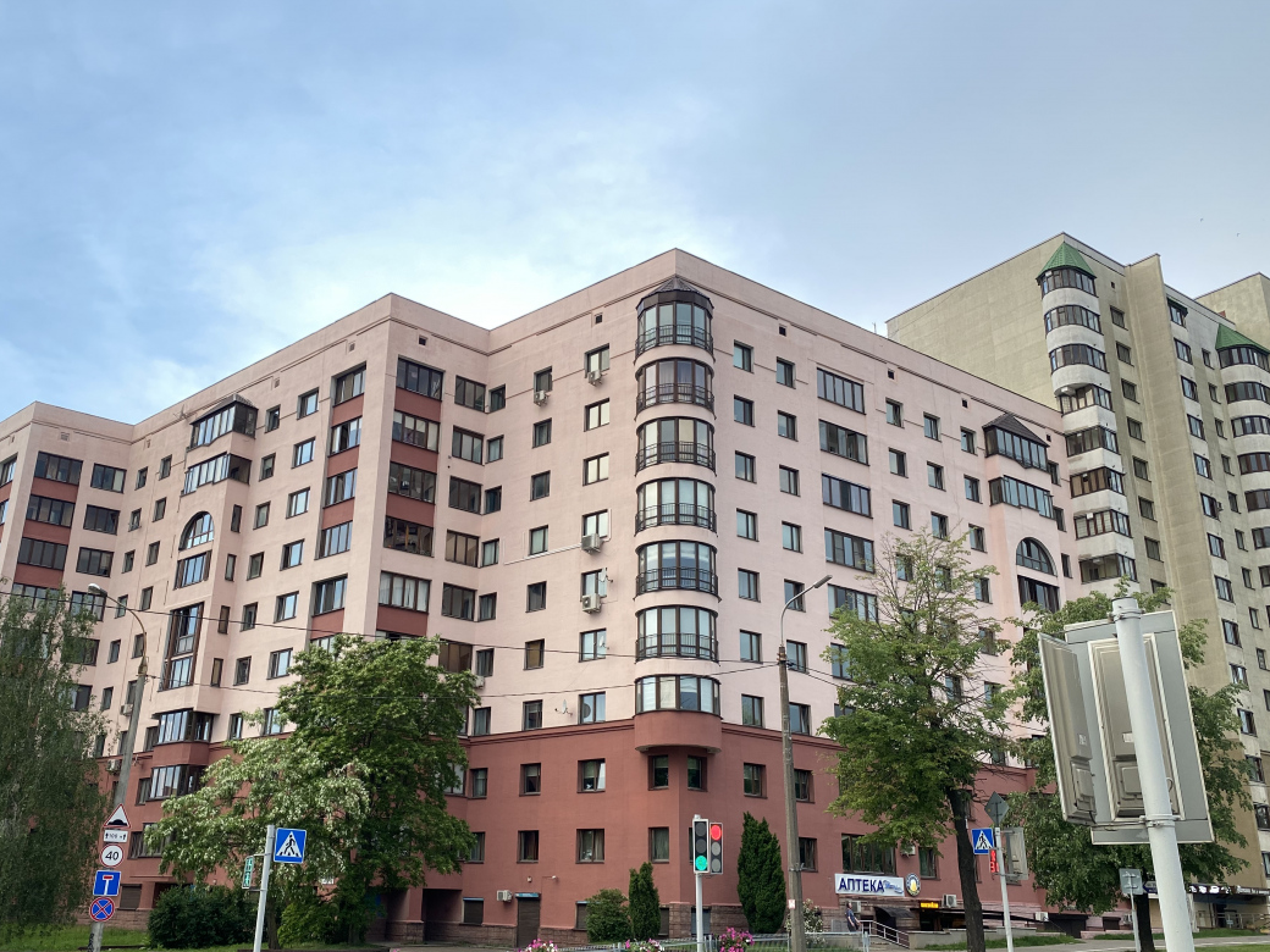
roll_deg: -2.1
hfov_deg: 59.7
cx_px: 550
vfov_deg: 46.7
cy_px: 536
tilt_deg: +19.3
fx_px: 1101
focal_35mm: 30
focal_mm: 4.25
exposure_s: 1/122
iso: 50
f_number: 1.8
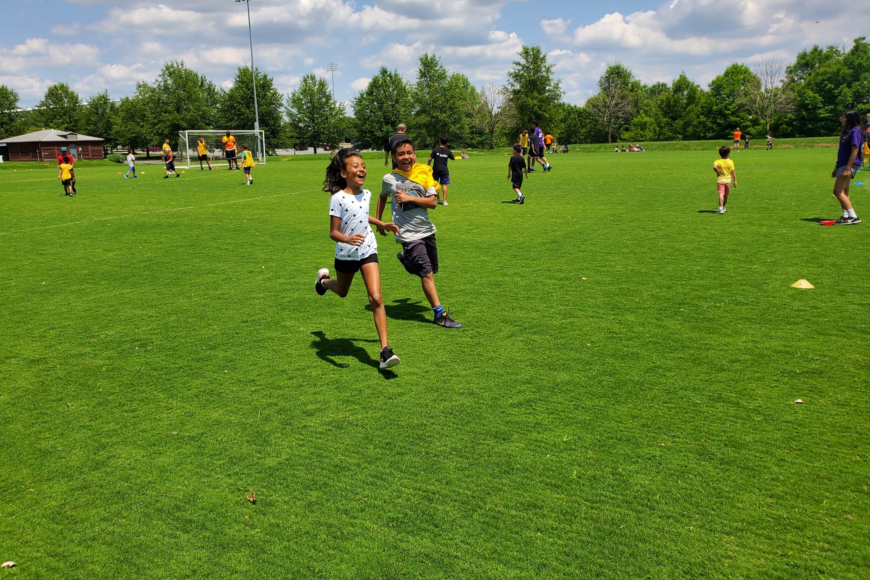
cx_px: 421
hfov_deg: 65.5
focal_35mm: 28
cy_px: 261
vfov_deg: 46.3
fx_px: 677
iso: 50
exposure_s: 1/1732
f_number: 2.4
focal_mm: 4.3
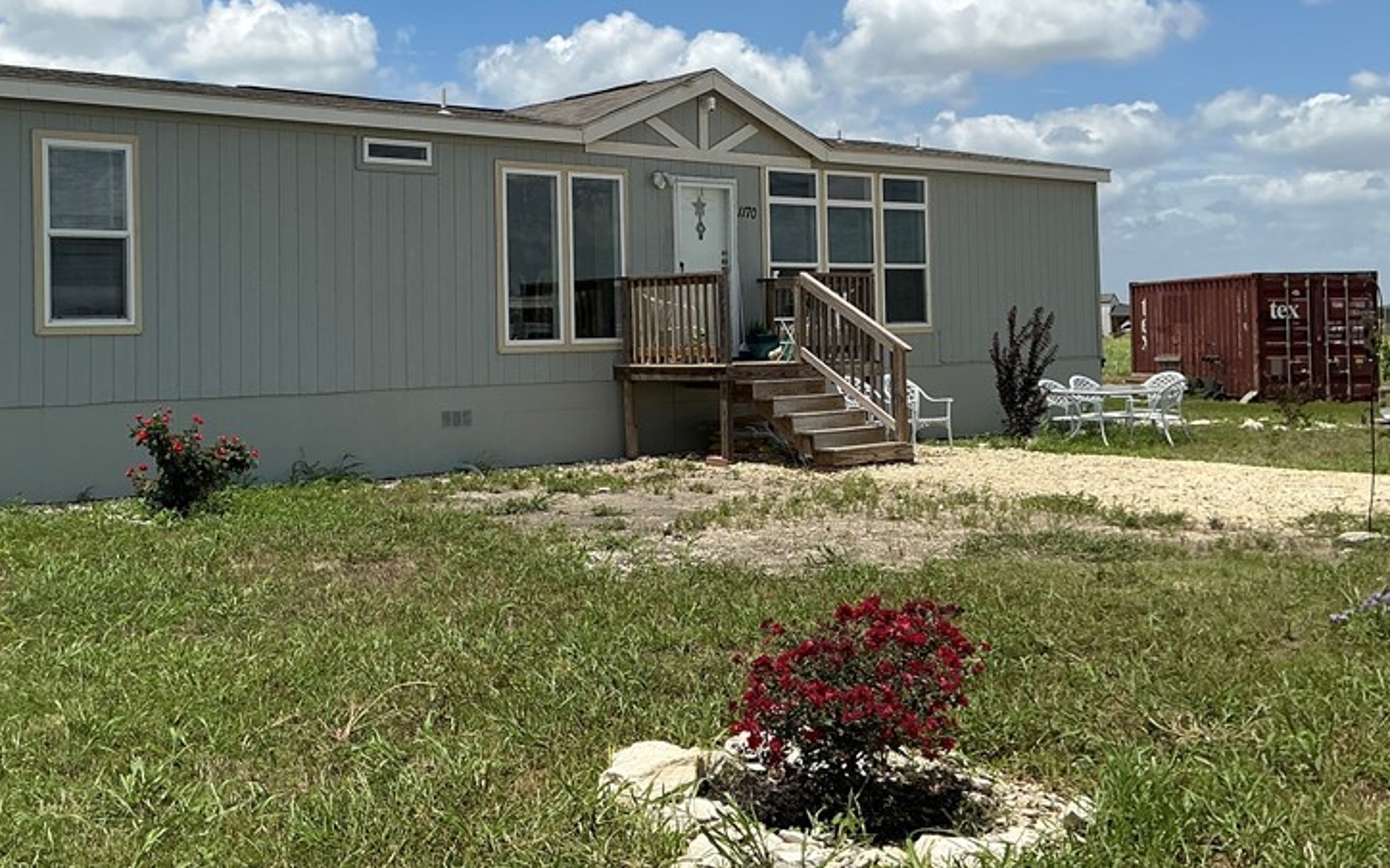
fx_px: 1591
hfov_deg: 47.0
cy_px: 292
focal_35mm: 42
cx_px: 570
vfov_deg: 30.3
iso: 25
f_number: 1.8
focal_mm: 3
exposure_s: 1/2959
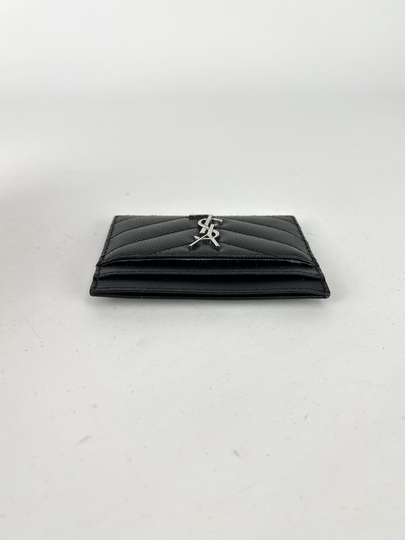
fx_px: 421
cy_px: 265
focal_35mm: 27
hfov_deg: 51.4
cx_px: 209
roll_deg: -2.4
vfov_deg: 65.3
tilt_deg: -31.1
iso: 40
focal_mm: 5.7
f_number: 1.5
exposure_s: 1/153
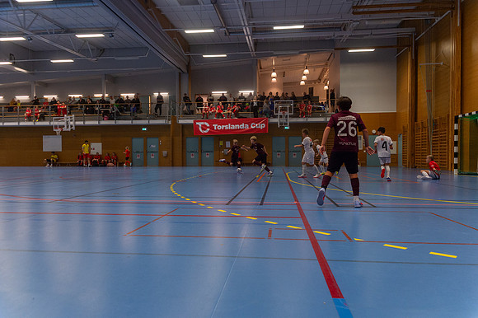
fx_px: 318
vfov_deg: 53.1
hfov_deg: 73.8
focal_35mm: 24
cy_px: 159
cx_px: 239
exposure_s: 1/400
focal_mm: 24
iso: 2000
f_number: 4
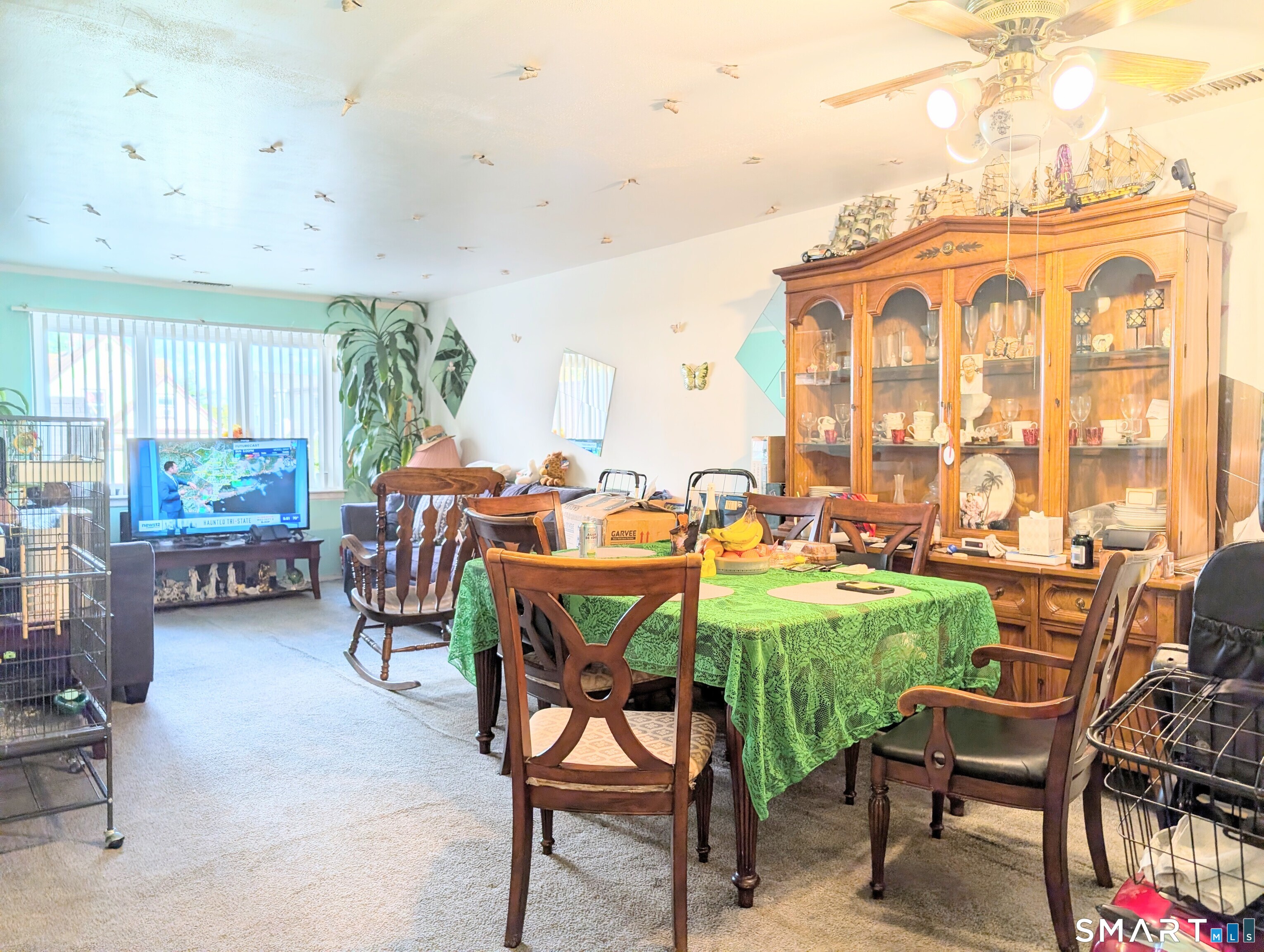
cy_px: 476
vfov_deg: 56.9
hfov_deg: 71.5
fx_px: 878
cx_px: 632
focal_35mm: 24
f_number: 1.68
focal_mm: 6.9
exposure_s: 1/150
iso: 20
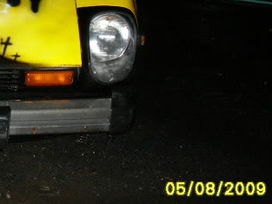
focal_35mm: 97
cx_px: -43
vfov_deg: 14.9
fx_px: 762
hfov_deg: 19.2
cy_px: -21
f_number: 3
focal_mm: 6.3
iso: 320
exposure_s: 1/45
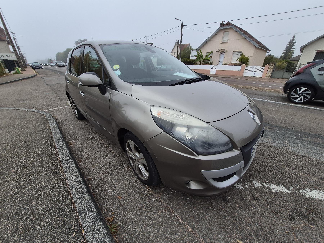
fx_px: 122
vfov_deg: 89.9
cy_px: 122
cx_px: 162
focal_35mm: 13
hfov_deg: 106.2
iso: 40
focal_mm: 1.74
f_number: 2.2
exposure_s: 1/1111
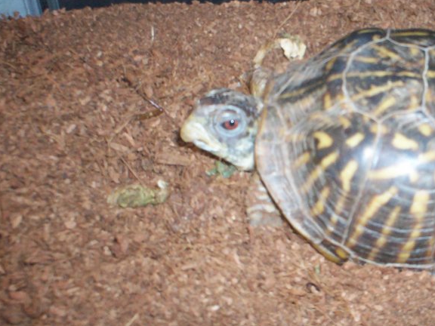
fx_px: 804
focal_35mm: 64
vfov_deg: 22.9
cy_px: 178
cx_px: 383
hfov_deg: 29.2
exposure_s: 1/60
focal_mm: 6
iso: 140
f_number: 4.5
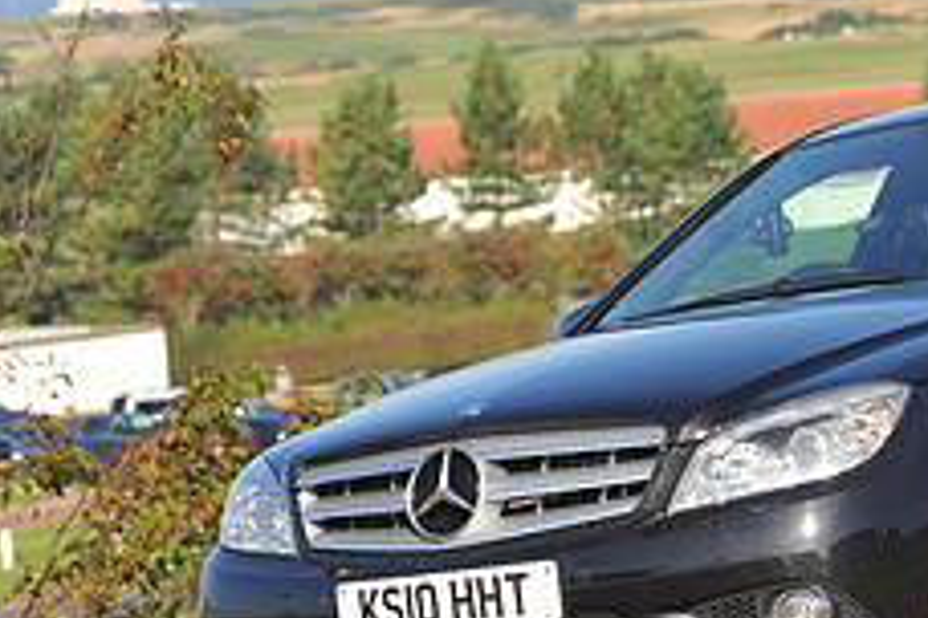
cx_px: 1107
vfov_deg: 4.5
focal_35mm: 305
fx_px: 7862
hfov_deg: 6.7
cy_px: 337
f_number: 8
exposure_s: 1/1250
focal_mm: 120
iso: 500
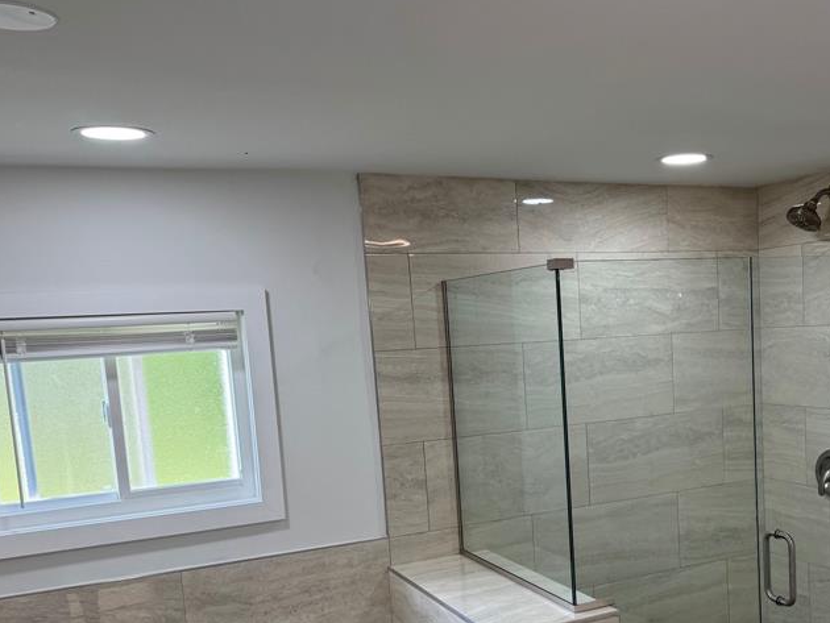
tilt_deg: -8.4
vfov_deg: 36.3
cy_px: 436
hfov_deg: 46.7
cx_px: 585
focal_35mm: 39
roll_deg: +2.7
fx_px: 935
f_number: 1.78
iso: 80
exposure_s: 1/166
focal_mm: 6.76
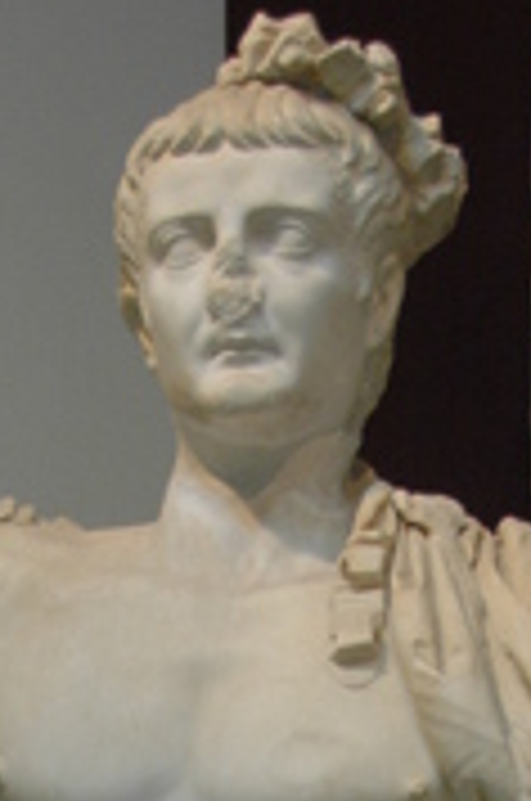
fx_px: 3220
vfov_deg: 13.0
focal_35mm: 145
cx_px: 284
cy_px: 1397
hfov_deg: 9.4
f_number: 4
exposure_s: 1/25
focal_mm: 26
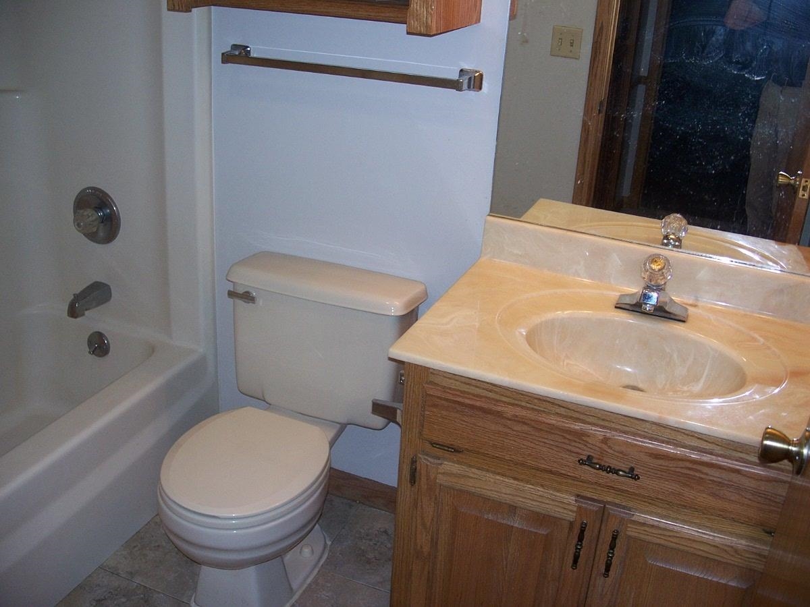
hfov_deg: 50.1
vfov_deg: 38.7
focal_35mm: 37
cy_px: 304
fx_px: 866
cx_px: 405
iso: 125
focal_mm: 7.8
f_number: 2.8
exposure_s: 1/60
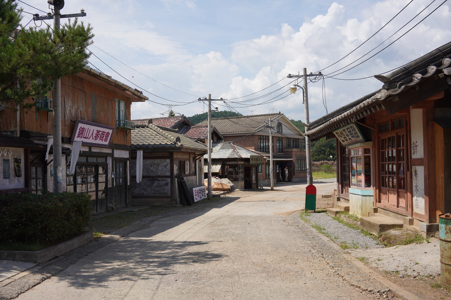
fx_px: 439
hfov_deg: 54.4
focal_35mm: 35
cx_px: 226
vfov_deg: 37.9
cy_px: 150
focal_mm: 35
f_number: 14
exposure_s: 1/100
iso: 100
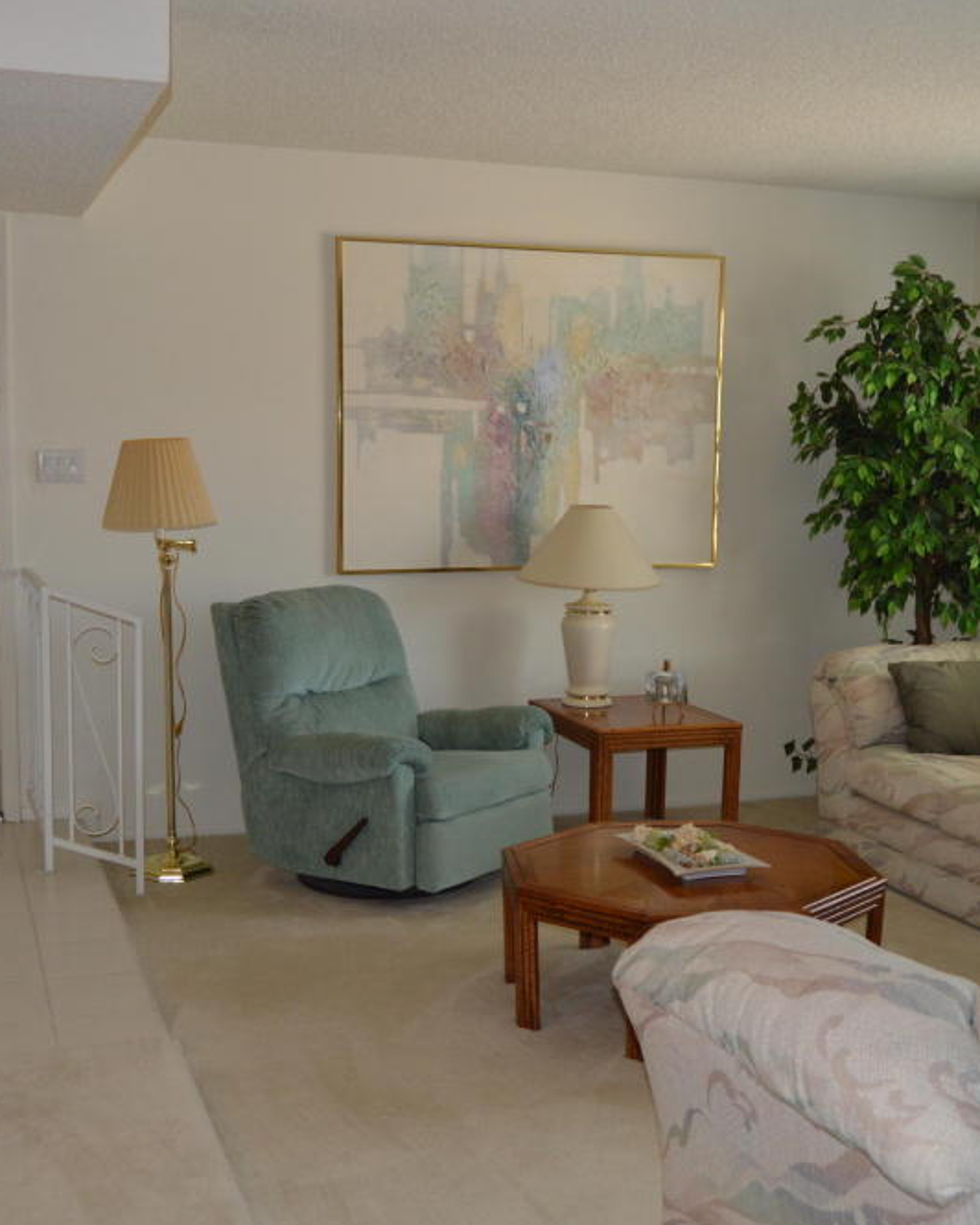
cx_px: 625
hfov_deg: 33.9
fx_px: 1595
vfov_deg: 42.0
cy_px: 661
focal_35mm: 44
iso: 400
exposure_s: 1/100
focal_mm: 18
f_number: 4
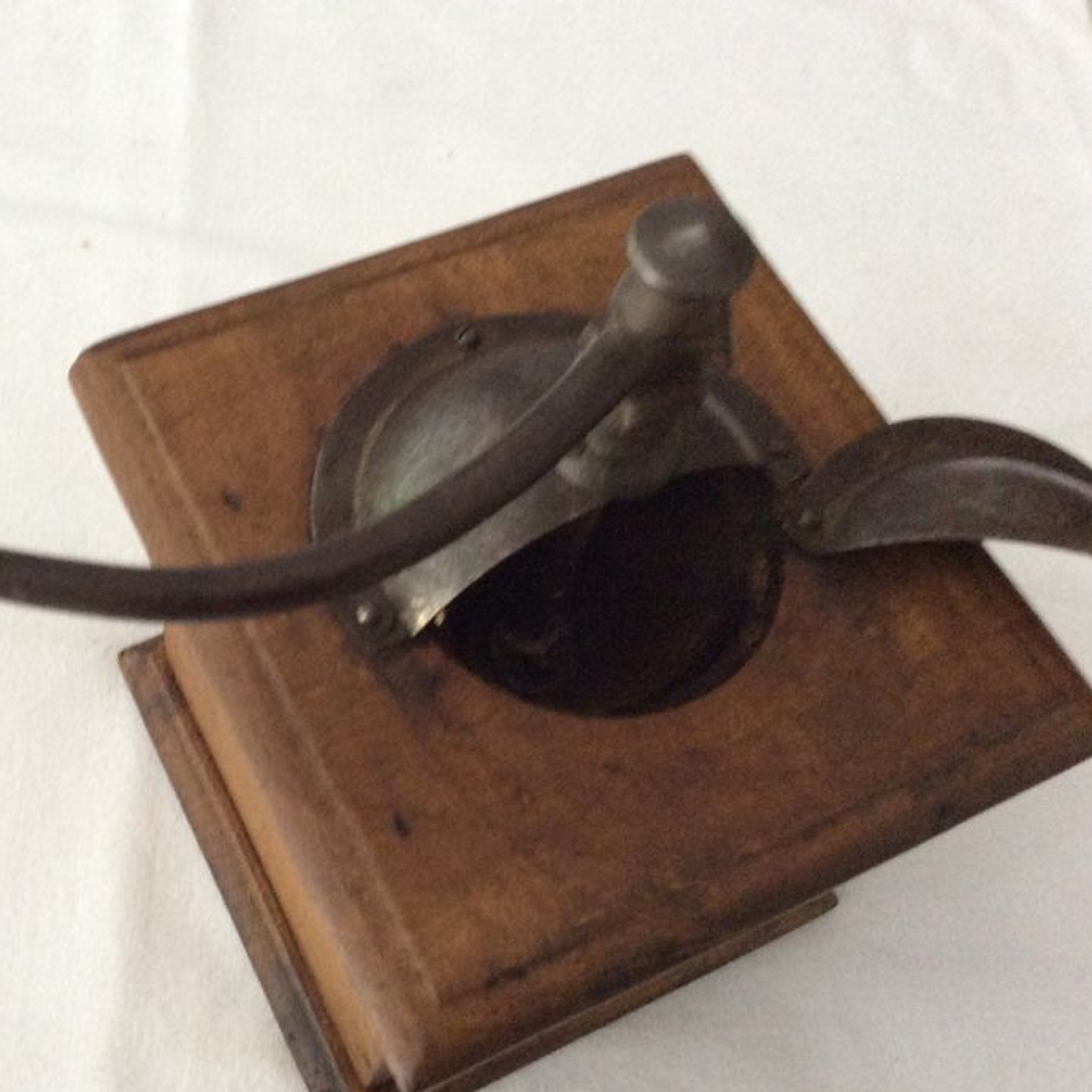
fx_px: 1463
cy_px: 584
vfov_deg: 40.9
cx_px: 307
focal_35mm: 41
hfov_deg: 40.1
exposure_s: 1/17
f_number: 2.4
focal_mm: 3.3
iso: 250
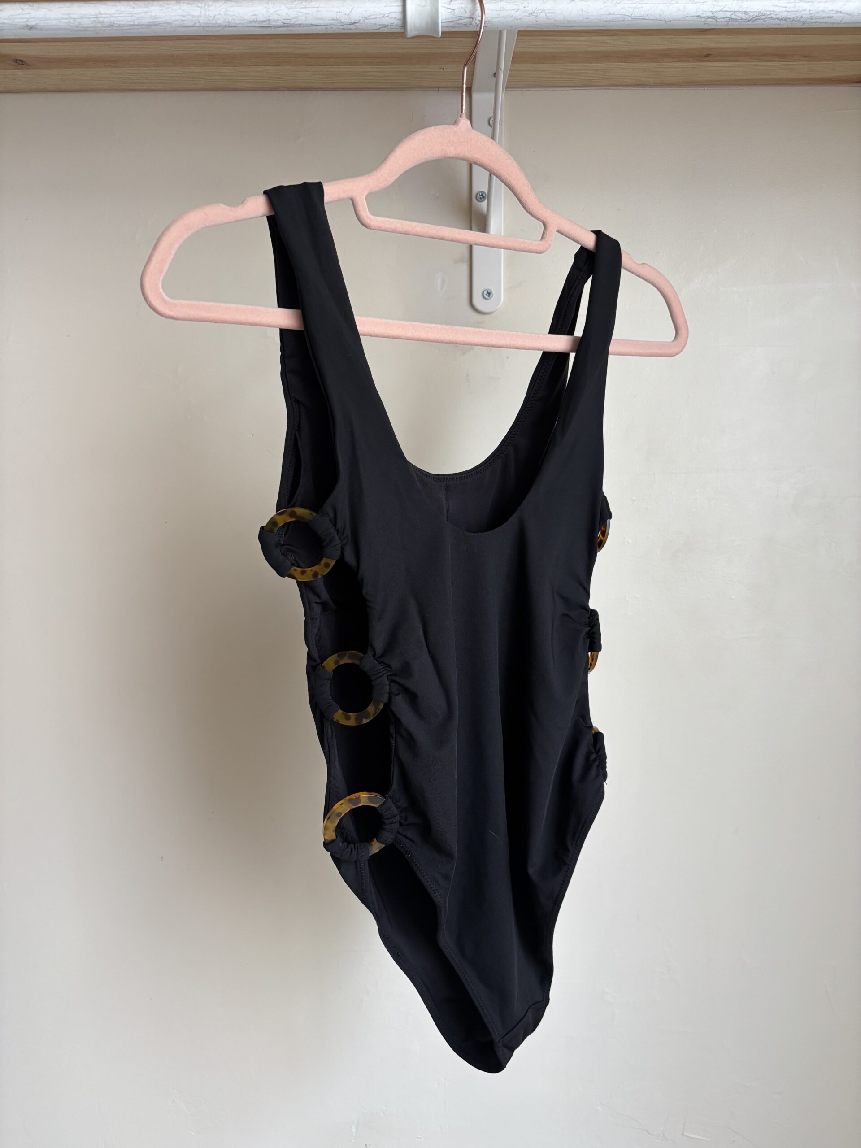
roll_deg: -0.4
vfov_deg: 67.3
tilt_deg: -10.2
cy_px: 574
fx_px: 862
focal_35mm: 26
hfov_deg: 53.1
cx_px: 430
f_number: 1.6
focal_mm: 5.96
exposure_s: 1/86
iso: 125
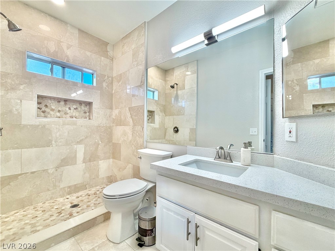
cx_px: 168
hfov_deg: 102.1
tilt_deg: +0.7
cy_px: 126
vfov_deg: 85.7
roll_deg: +0.3
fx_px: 135
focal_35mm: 14
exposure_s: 1/120
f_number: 2.2
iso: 125
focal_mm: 2.22
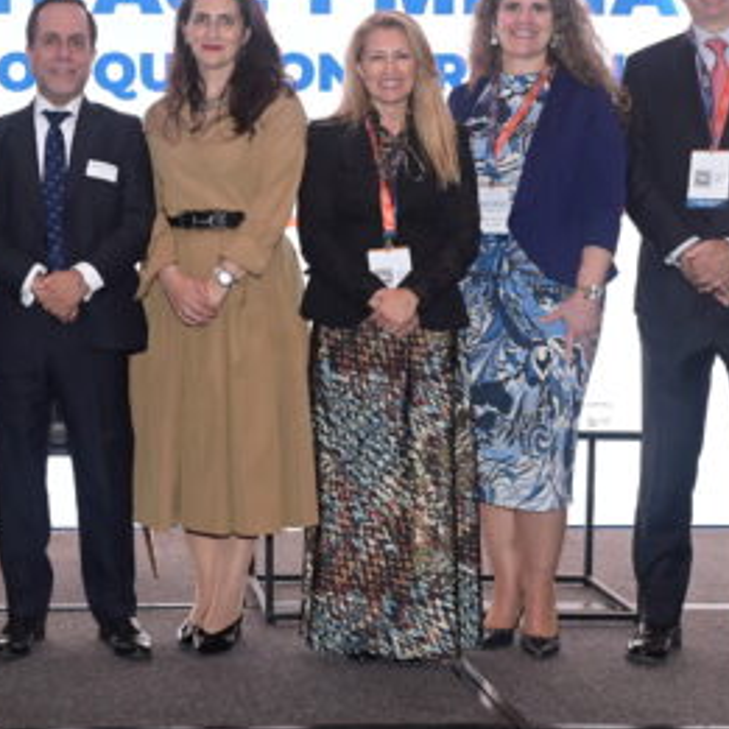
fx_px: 1787
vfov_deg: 23.0
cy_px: 271
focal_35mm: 75
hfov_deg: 22.5
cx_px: 70
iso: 1250
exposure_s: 1/60
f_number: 5.6
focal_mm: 32
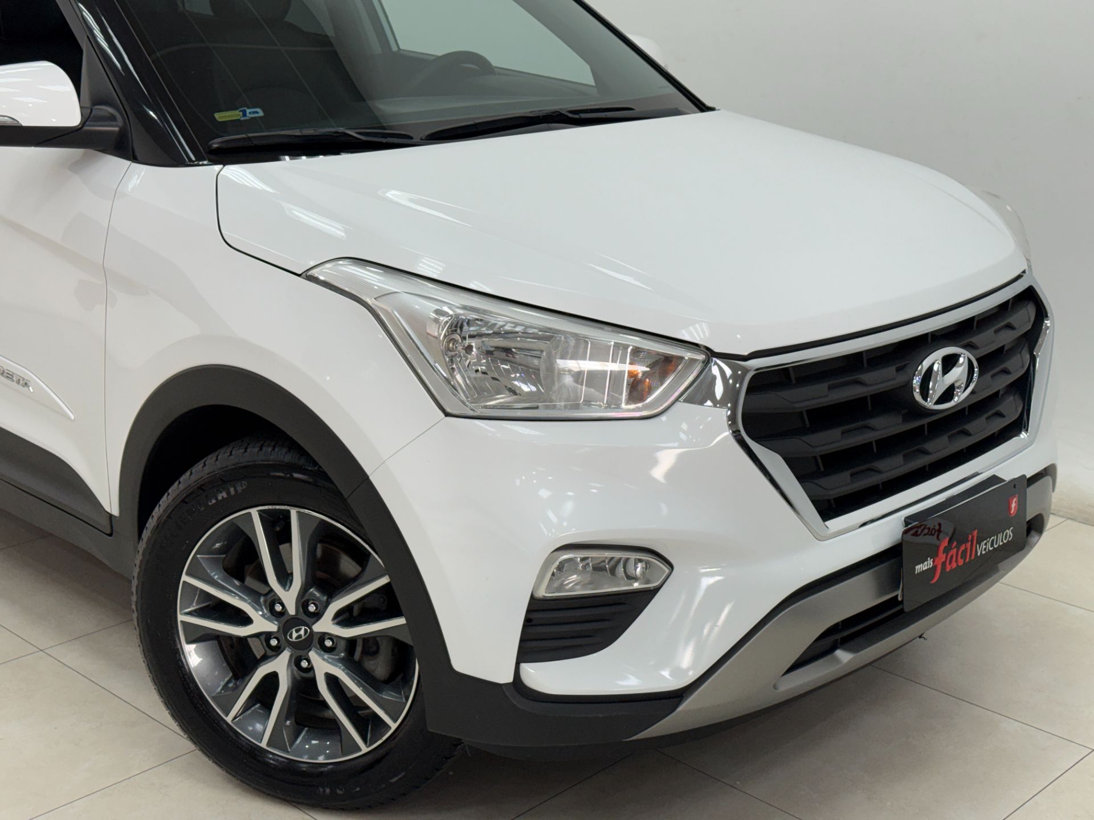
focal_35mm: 48
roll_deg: -0.2
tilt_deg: -16.8
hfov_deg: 39.7
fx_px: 1517
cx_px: 547
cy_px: 410
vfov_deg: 30.3
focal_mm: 6.76
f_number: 1.78
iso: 50
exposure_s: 1/137
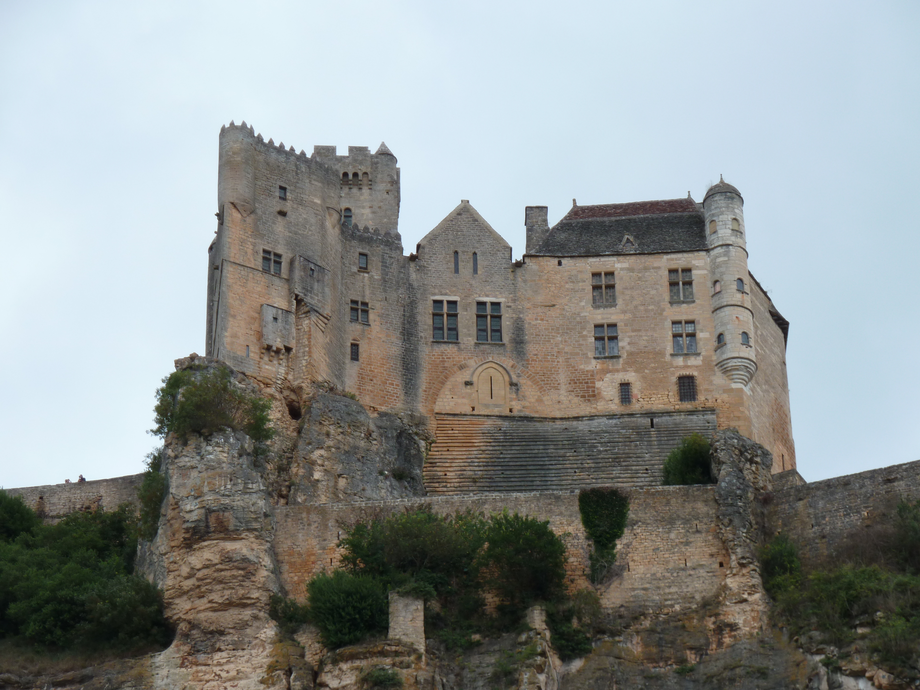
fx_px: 3163
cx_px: 460
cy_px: 345
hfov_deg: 16.6
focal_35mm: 119
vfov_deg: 12.5
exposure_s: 1/200
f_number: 4.4
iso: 80
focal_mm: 19.5
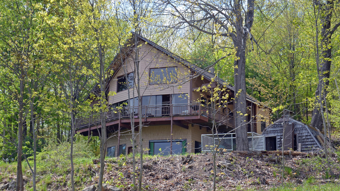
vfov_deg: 19.1
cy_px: 111
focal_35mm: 63
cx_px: 170
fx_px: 568
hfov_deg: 33.3
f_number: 8
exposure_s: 1/250
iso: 180
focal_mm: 40
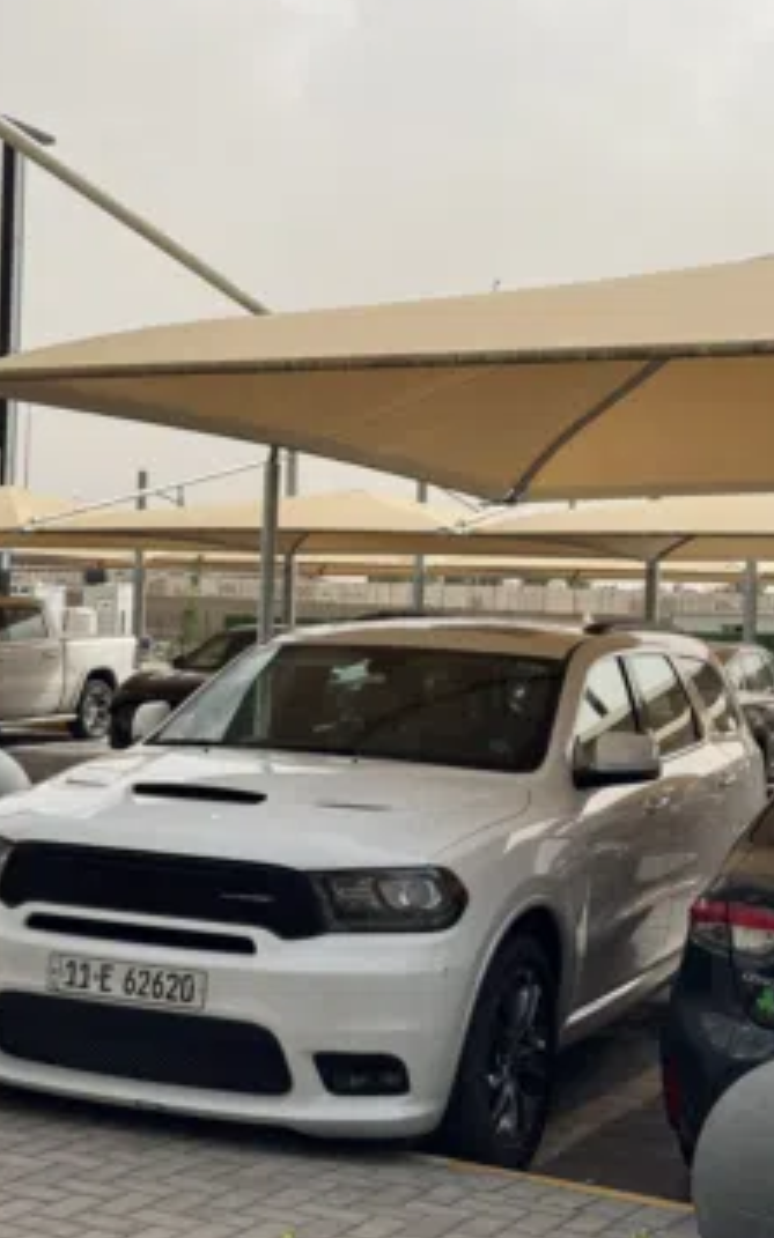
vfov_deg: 35.7
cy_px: 583
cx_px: 357
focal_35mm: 57
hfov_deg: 22.7
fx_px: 1925
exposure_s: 1/3096
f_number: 1.78
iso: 64
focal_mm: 6.76
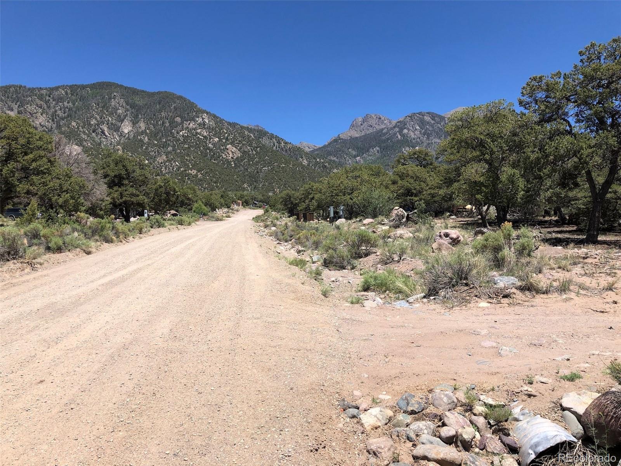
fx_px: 502
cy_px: 233
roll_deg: -0.8
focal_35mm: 28
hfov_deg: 63.4
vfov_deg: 49.7
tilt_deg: +3.5
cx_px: 310
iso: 20
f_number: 1.8
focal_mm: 3.99
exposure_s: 1/2024
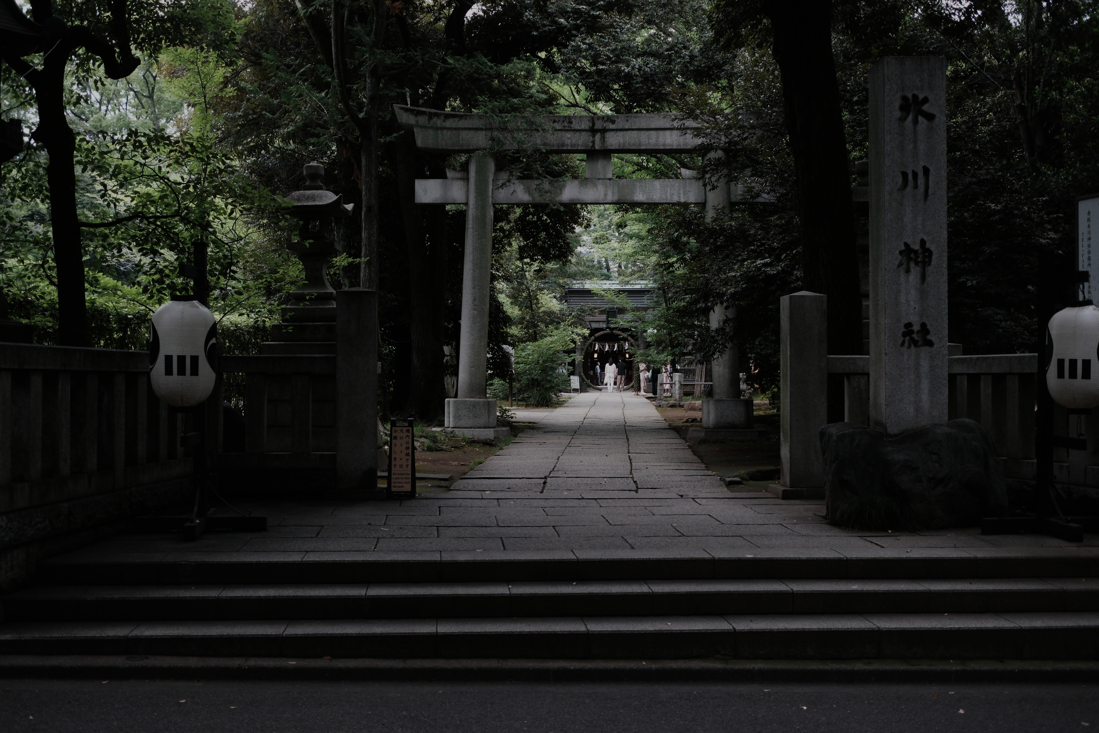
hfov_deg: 47.4
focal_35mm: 41
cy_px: 366
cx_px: 550
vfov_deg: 32.6
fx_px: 1252
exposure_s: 1/250
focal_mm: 27
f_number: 2.8
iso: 800
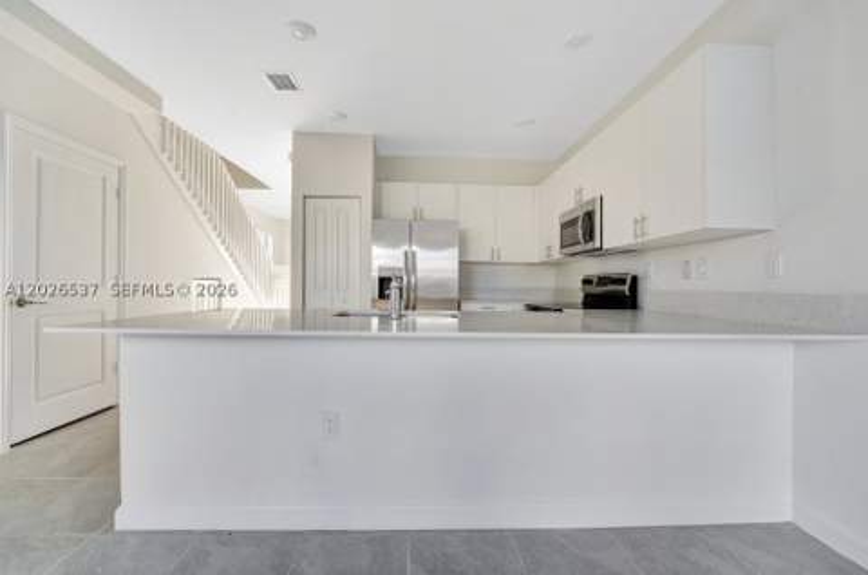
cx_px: 434
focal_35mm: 14
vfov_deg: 81.0
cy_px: 288
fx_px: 337
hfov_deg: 104.4
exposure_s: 1/8
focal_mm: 14
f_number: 8
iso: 100
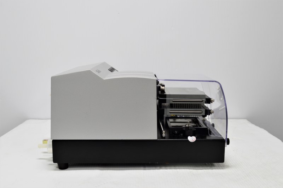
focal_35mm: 42
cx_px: 142
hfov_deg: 46.4
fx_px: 330
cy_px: 94
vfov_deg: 31.8
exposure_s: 1/125
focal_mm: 28
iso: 250
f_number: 5.6
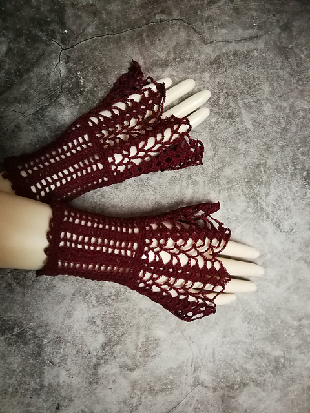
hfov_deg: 51.4
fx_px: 322
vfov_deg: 65.3
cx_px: 155
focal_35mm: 27
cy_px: 206
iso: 640
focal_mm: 3.95
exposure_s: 1/20
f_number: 2.2
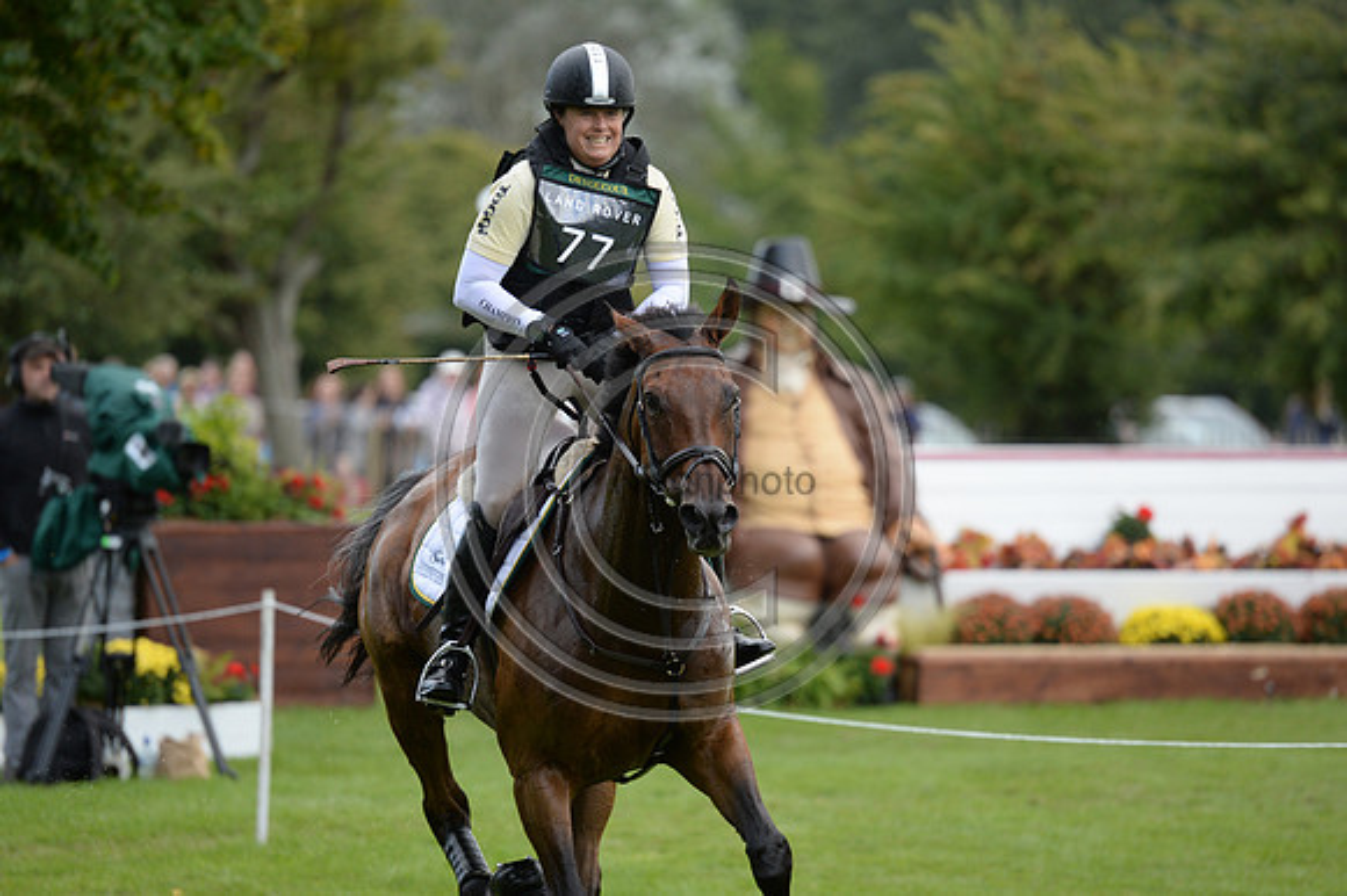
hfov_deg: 5.2
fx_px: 14958
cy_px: 448
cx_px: 674
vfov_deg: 3.4
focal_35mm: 400
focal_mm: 400
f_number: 5.6
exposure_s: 1/800
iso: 1000
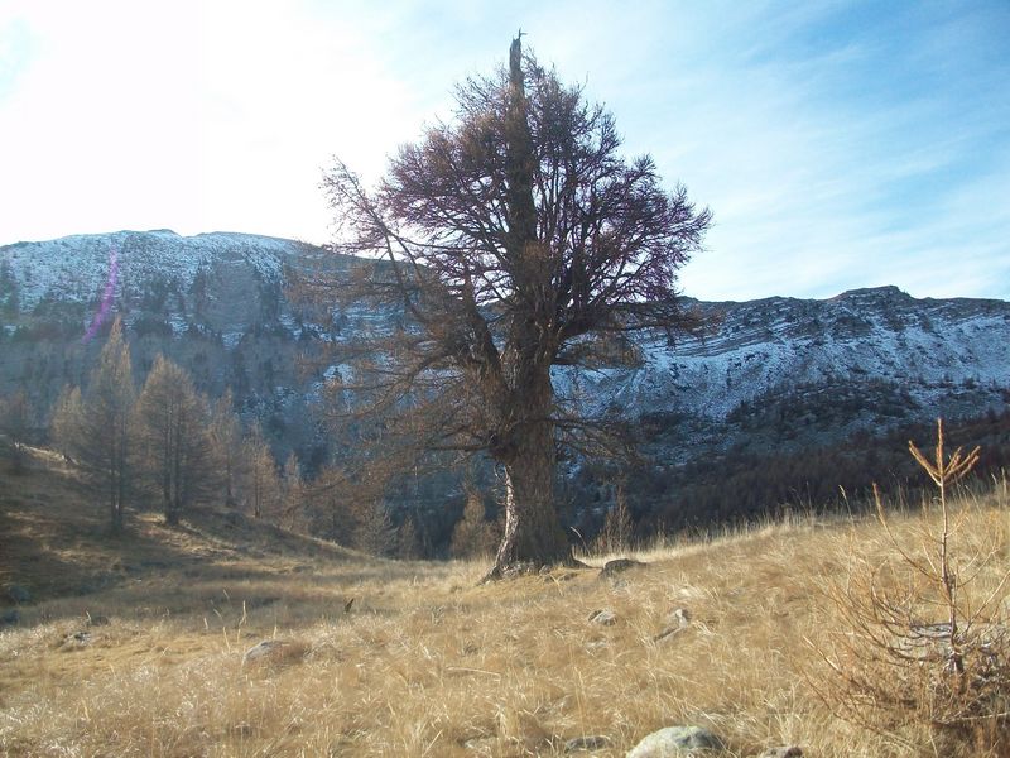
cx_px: 505
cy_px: 379
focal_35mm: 34
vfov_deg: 41.8
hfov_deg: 54.0
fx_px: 992
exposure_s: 1/640
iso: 80
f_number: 2.8
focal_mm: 5.7
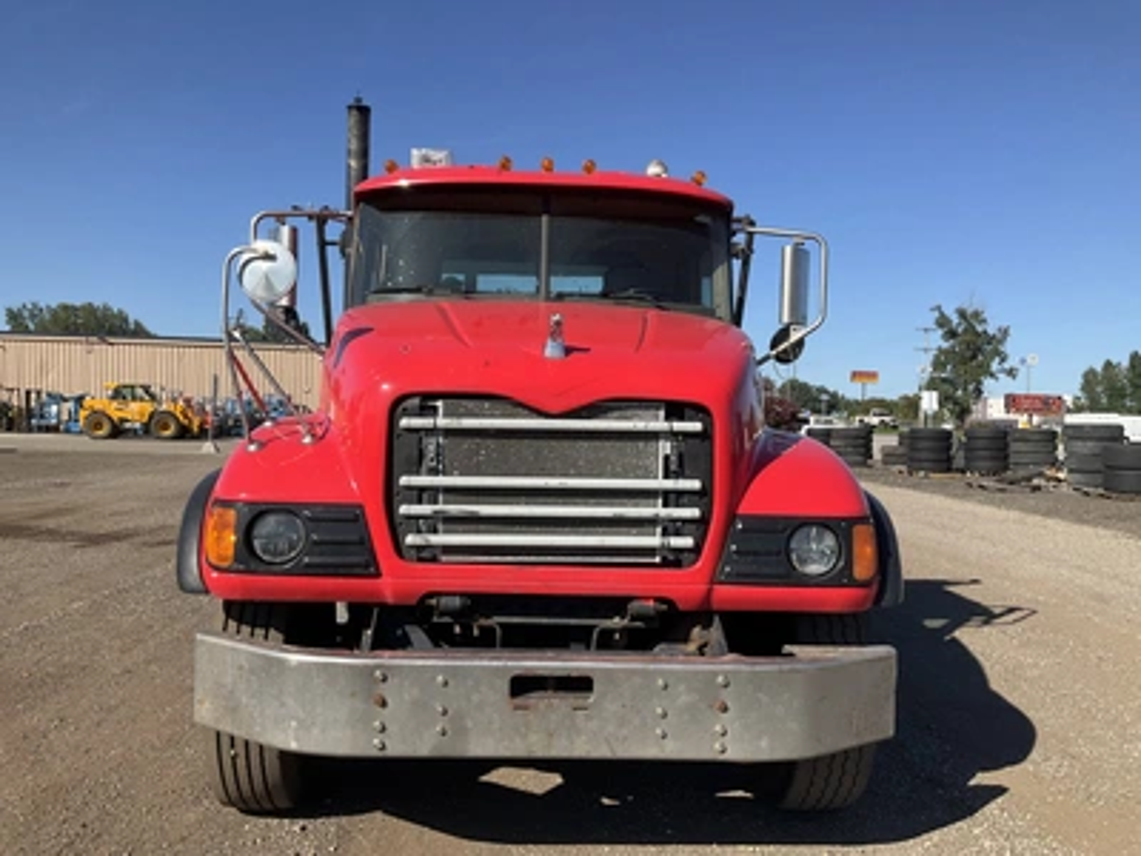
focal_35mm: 29
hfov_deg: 61.7
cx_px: 570
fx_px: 956
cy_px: 428
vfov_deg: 48.2
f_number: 1.8
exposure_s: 1/1675
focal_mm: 3
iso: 25
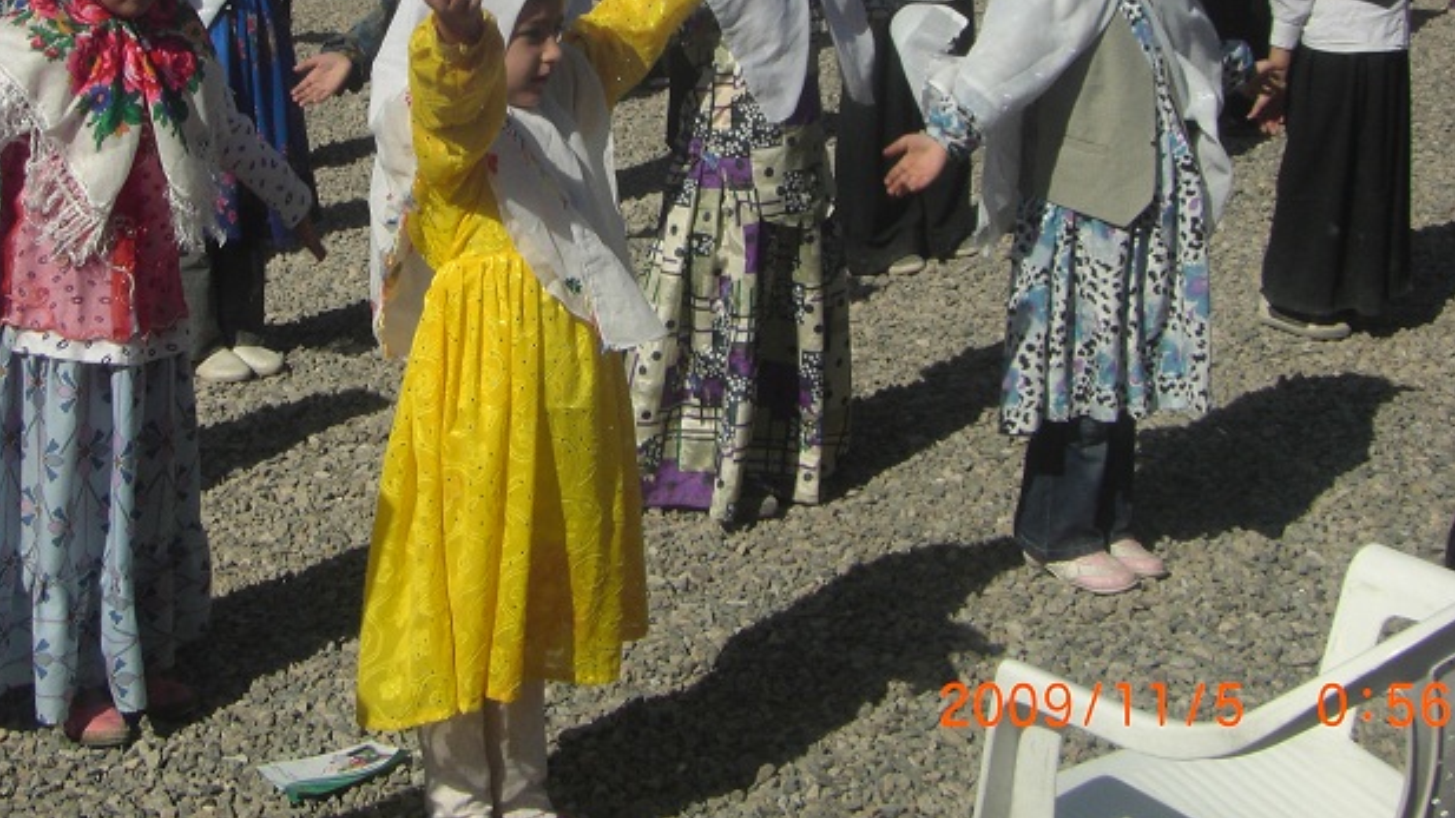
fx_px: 2739
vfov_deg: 16.7
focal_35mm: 71
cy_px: 64
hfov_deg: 29.6
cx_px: 505
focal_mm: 7.4
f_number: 4.8
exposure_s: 1/640
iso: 50
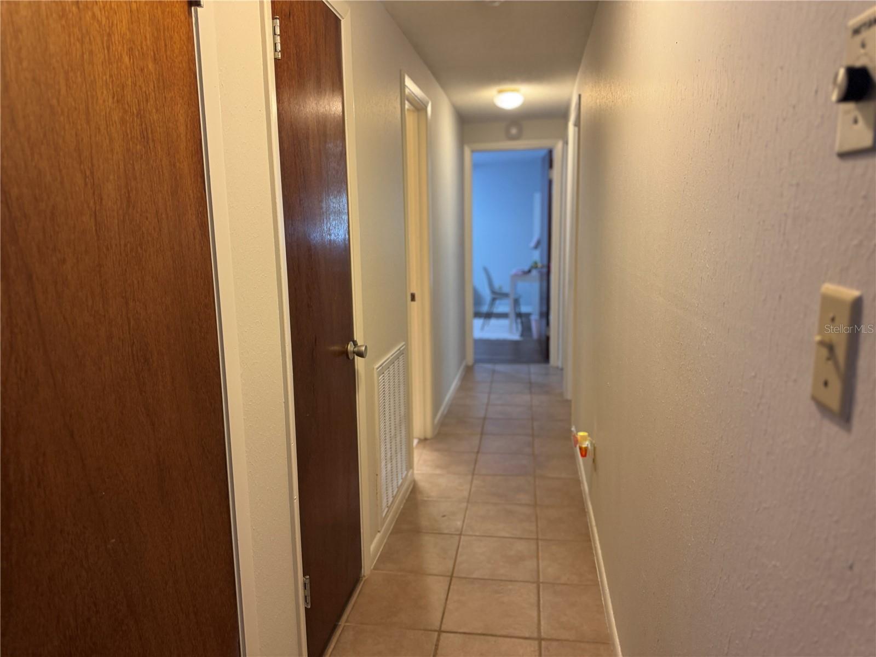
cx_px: 438
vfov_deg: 56.8
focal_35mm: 24
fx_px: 607
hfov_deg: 71.6
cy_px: 328
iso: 250
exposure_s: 1/60
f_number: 1.78
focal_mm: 6.76
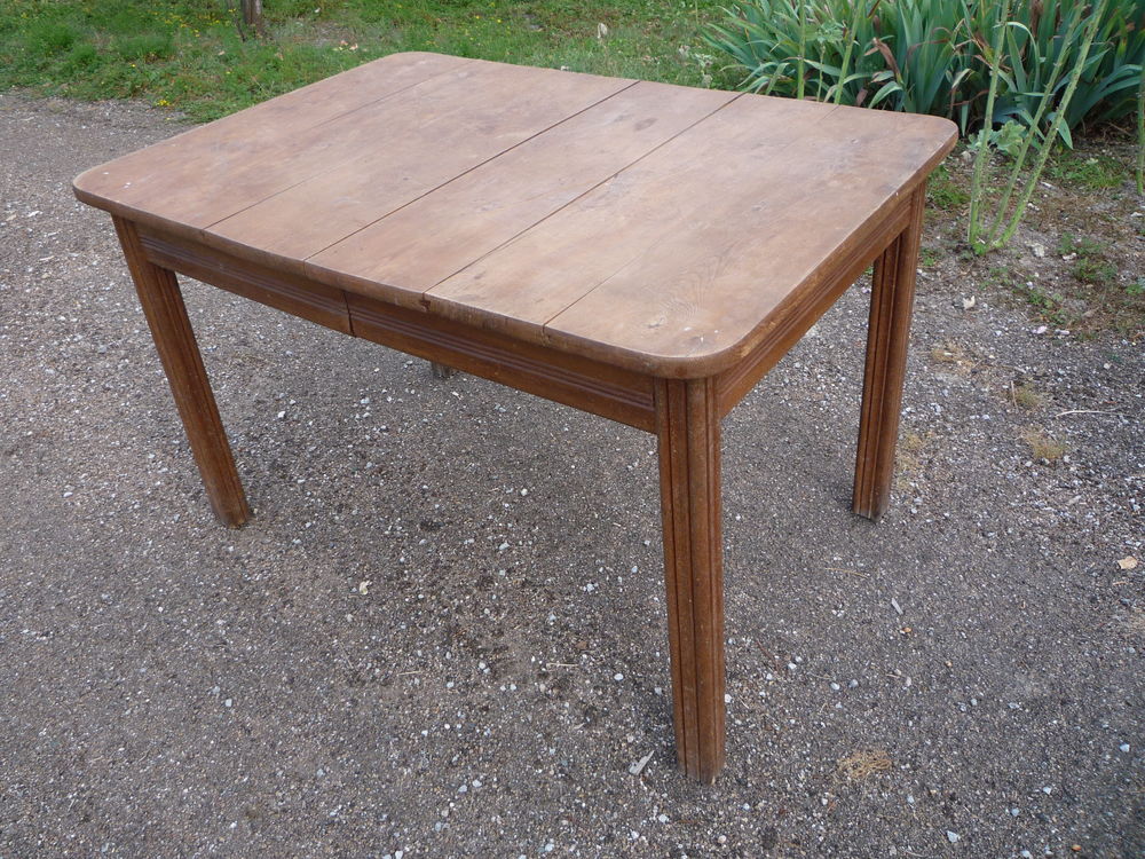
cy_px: 430
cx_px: 572
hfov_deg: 60.0
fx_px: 992
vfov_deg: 46.8
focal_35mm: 30
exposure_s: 1/60
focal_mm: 5.2
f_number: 3.3
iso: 100
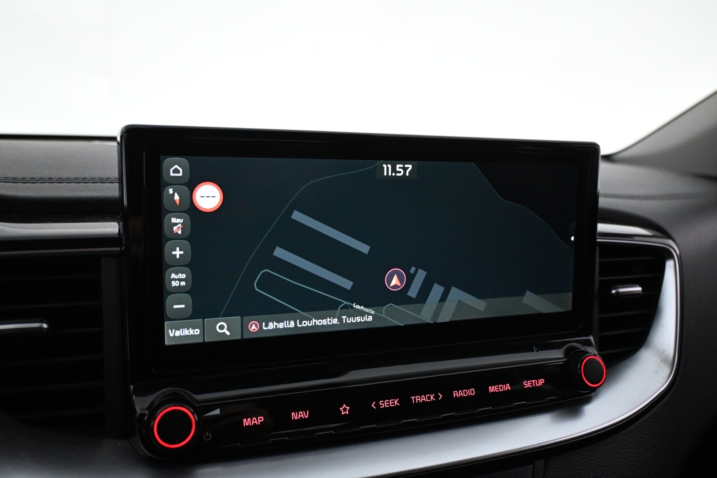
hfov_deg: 61.9
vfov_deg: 43.6
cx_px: 358
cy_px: 239
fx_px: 597
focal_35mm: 30
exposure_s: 1/125
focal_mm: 20
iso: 4000
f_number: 3.8
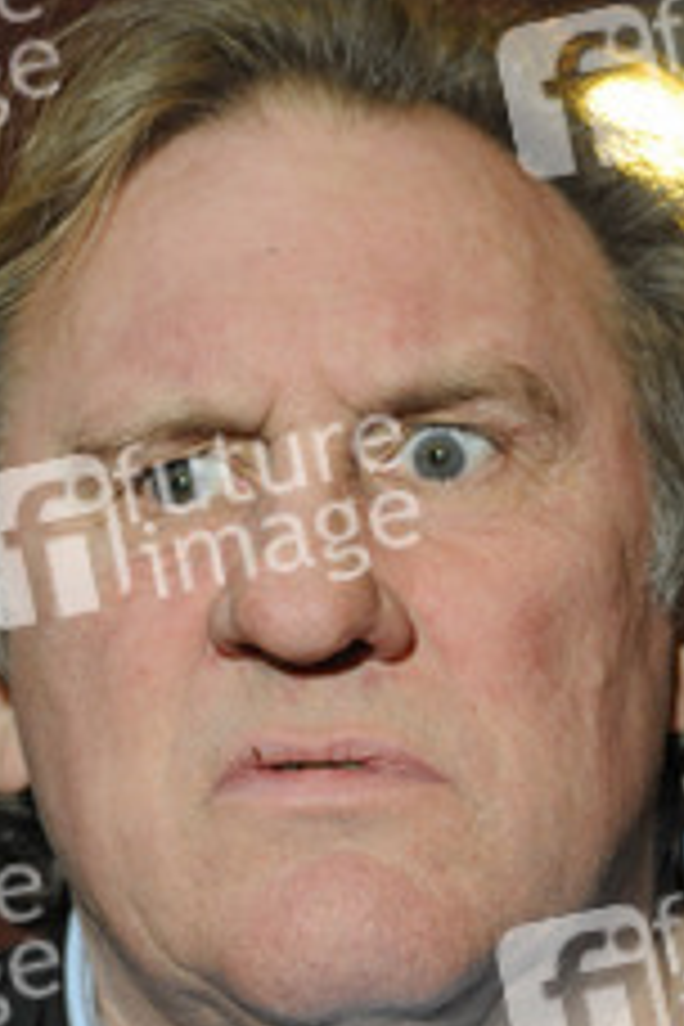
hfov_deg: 5.1
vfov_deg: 7.6
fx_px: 7751
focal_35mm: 272
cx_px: 320
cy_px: 747
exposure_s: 1/160
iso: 4000
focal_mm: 155
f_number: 6.3
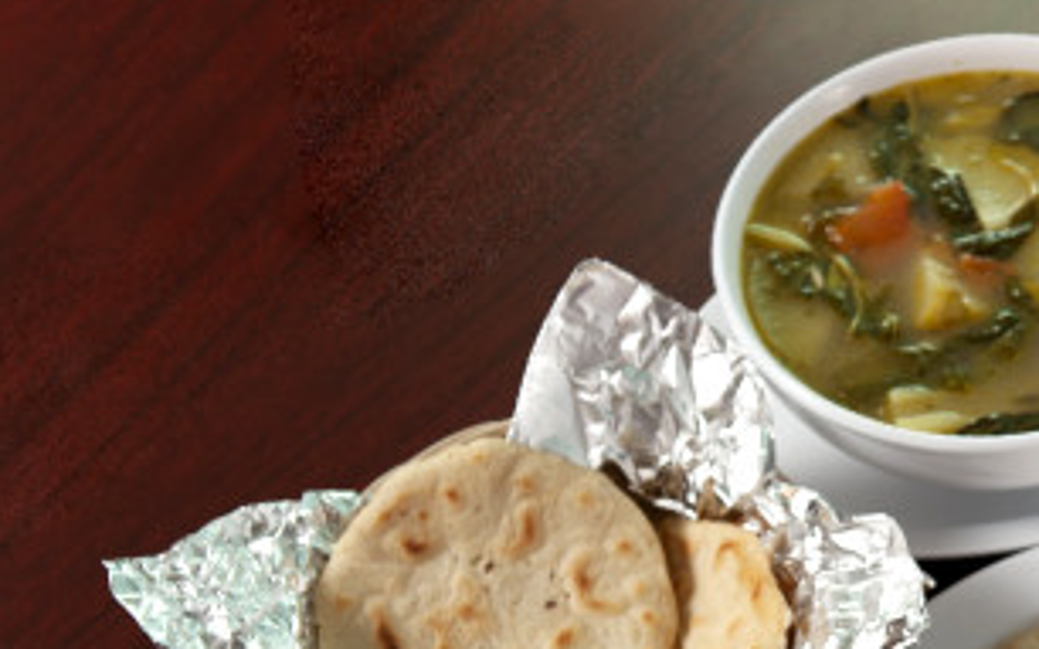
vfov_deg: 13.5
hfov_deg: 21.0
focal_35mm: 96
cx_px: 1005
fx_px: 2717
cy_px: 600
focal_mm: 48
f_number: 4
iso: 200
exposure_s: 1/160
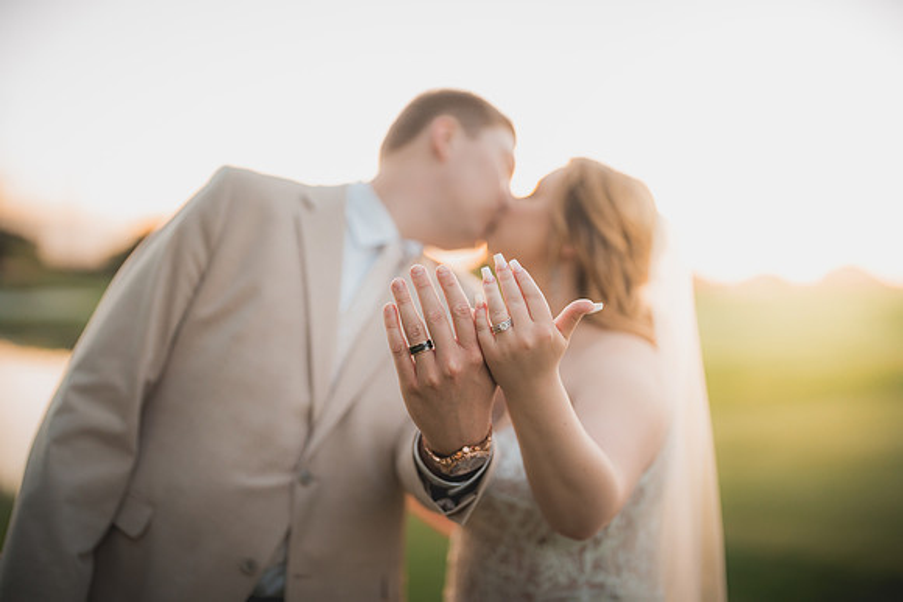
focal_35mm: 50
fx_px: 1254
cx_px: 452
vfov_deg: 27.0
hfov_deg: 39.6
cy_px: 301
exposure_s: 1/800
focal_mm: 50
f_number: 1.2
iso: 640
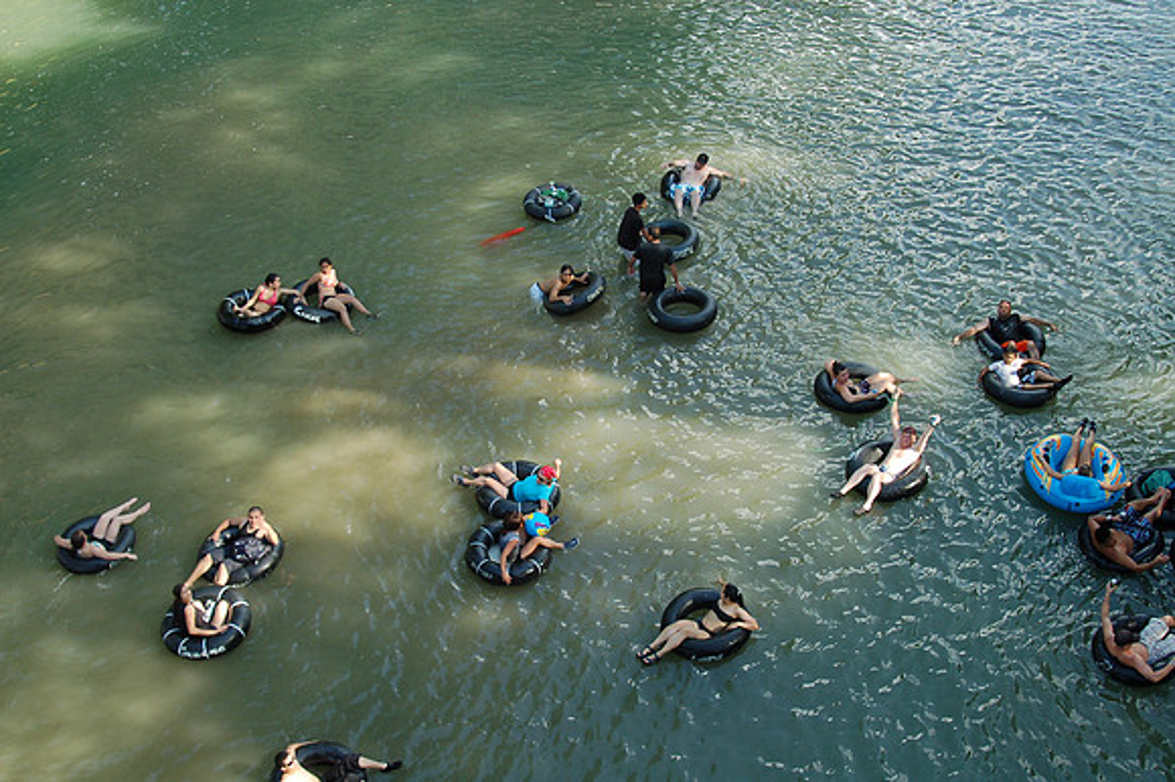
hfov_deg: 46.4
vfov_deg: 31.9
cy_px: 391
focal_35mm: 42
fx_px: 1370
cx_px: 588
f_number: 7.1
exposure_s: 1/200
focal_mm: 28
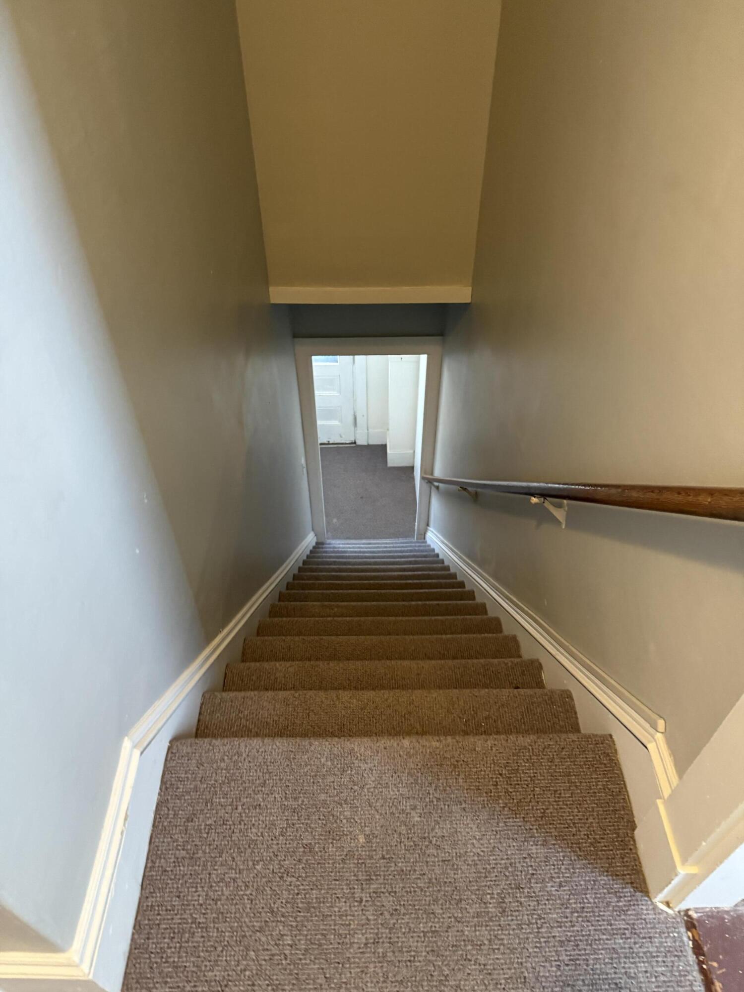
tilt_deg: -44.5
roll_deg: -1.5
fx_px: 688
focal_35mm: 24
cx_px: 372
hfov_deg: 56.8
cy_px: 496
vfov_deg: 71.6
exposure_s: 1/30
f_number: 1.78
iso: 800
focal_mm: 6.76
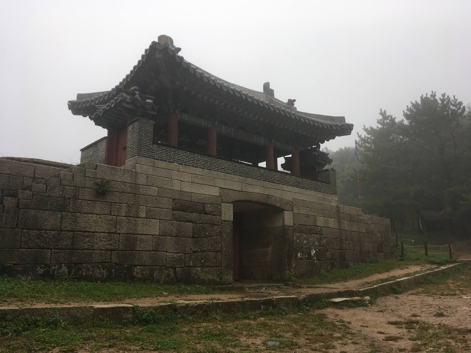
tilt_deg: +13.8
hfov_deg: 61.7
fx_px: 395
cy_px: 176
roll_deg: -0.2
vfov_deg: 48.2
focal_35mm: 29
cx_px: 236
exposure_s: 1/120
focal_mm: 4.15
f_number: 2.2
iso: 32
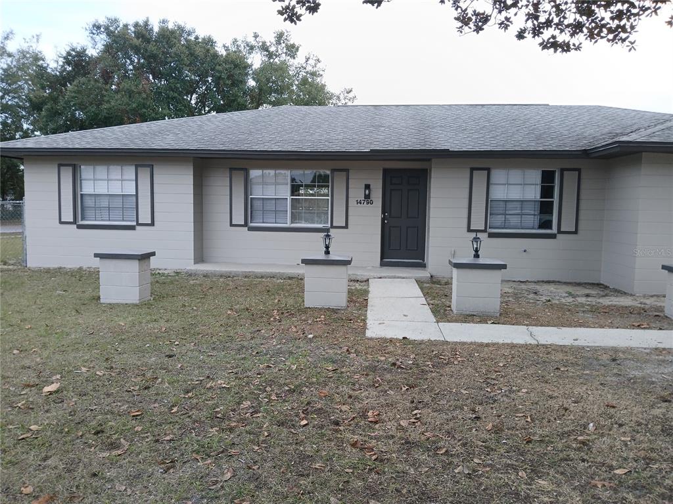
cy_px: 252
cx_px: 336
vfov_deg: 53.1
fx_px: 505
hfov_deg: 67.3
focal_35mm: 26
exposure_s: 1/60
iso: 64
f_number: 1.8
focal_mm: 3.98
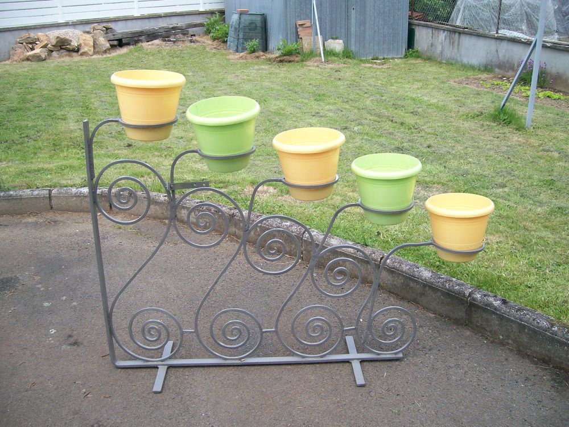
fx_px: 575
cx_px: 284
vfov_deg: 40.7
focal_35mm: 35
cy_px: 214
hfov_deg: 52.6
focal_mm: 5.8
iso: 80
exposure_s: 1/305
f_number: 2.8
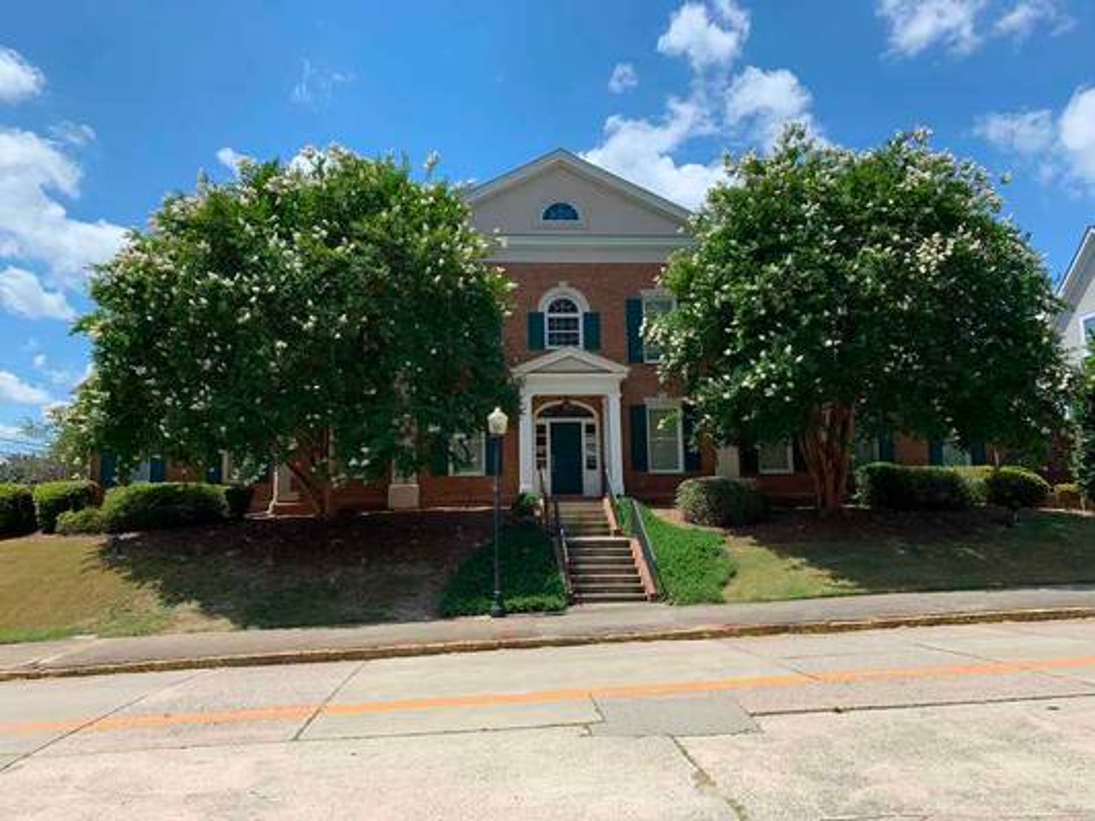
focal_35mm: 26
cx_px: 548
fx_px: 823
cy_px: 410
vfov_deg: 53.1
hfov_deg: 67.3
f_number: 1.8
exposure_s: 1/2075
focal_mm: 4.25
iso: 25
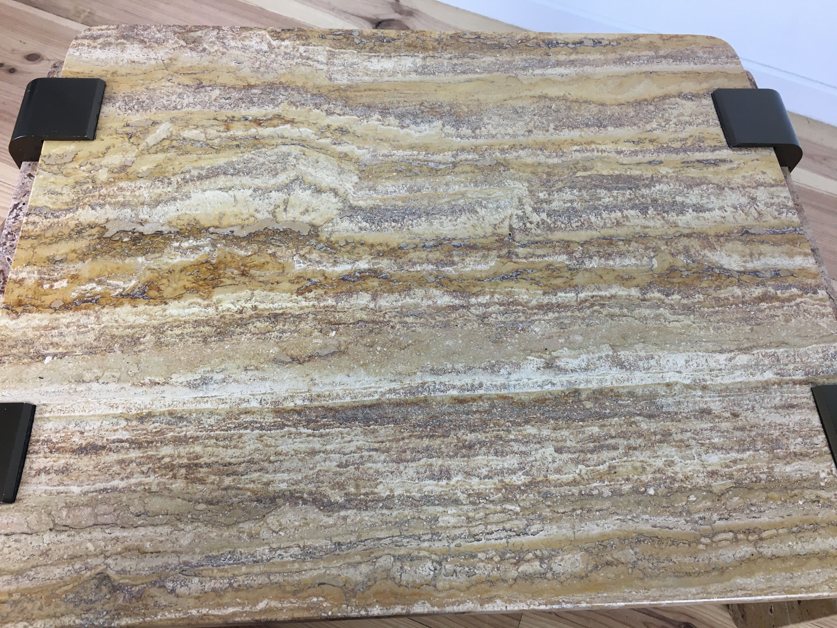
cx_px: 418
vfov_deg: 48.2
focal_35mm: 29
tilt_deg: -60.9
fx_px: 701
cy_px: 314
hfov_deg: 61.7
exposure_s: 1/33
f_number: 2.2
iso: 50
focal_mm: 4.15
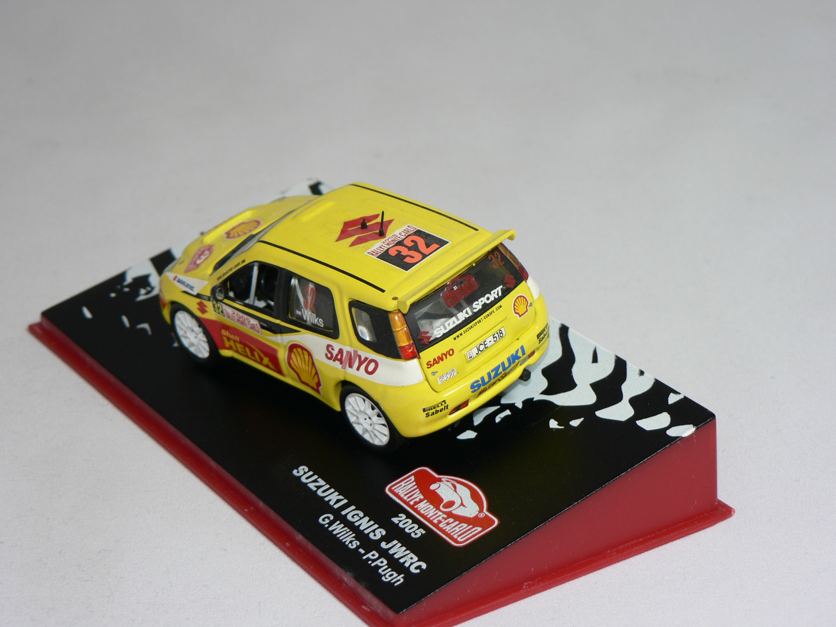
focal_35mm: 87
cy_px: 314
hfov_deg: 22.5
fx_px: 2101
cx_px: 418
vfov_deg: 17.0
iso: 80
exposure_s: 1/60
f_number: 3.2
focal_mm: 14.5
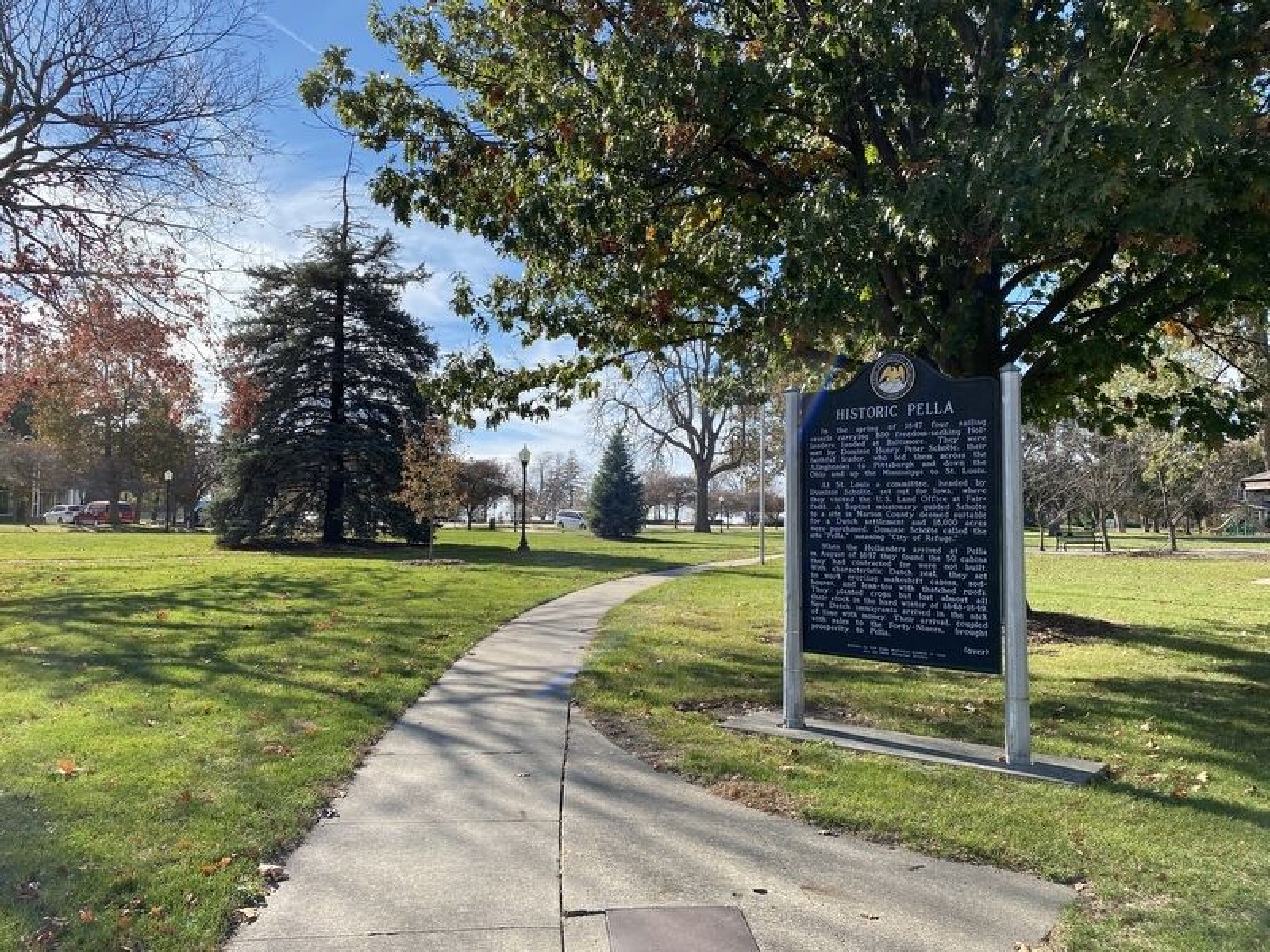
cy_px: 476
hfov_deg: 67.3
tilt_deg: +4.0
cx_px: 635
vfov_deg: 53.1
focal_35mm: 26
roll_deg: -0.8
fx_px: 954
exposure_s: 1/1629
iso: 32
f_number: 1.8
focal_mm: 4.25
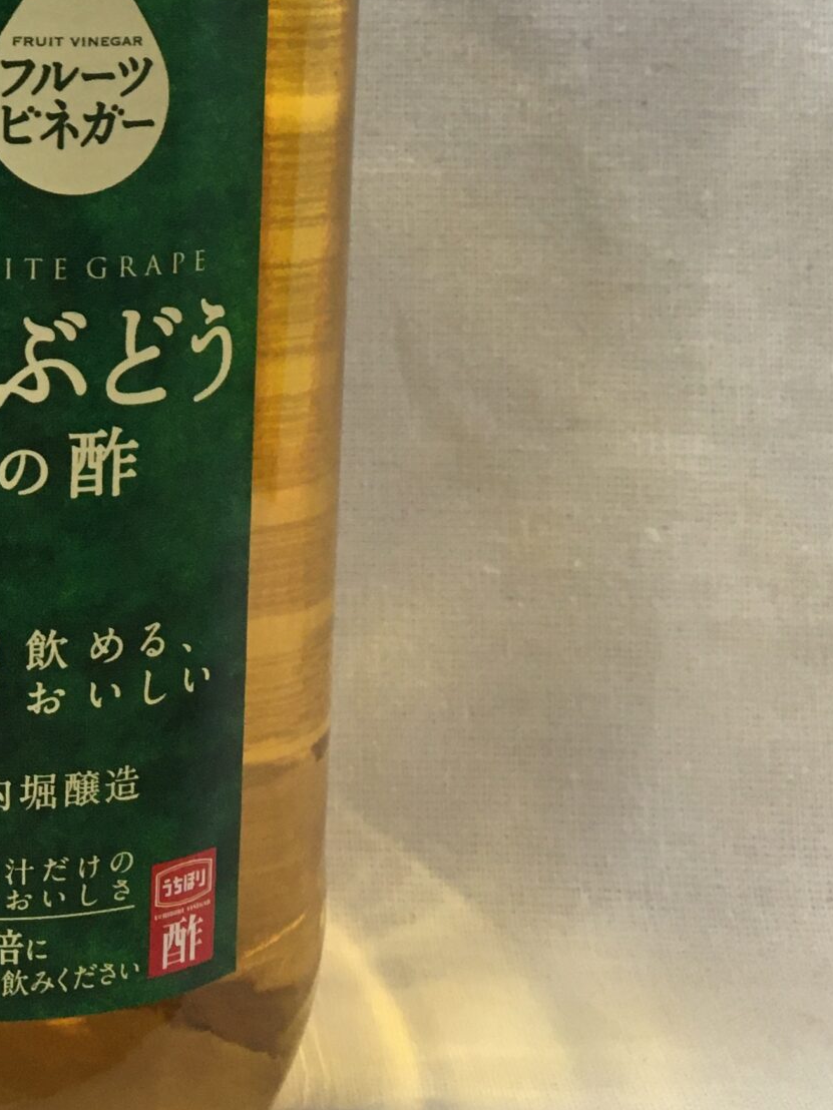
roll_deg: -2.7
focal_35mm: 67
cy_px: -43
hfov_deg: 21.3
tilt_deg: -5.2
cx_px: 26
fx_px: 2150
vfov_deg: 27.1
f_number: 2.2
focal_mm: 4.15
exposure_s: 1/30
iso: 40
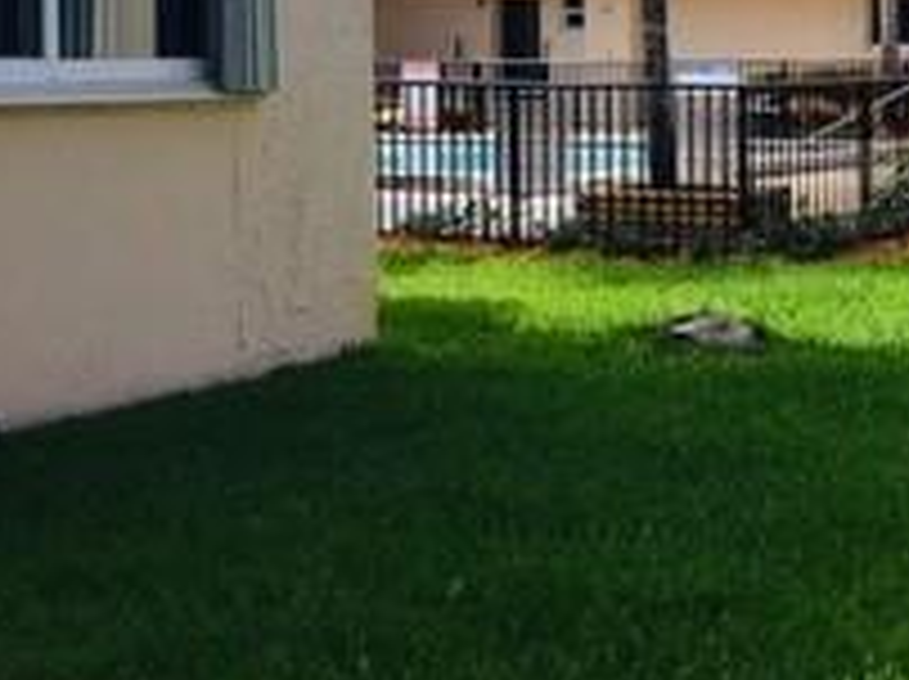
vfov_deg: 16.0
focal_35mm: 92
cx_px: 837
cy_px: 194
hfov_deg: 20.8
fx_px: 2413
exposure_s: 1/894
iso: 25
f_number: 2.2
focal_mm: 4.15
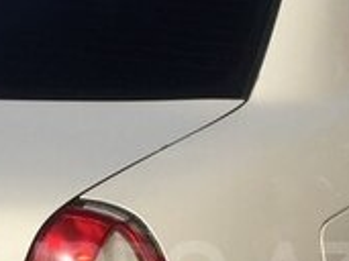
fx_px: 1128
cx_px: 155
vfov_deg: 13.0
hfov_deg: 17.6
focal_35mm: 112
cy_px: 272
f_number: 2.2
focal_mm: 4.15
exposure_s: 1/4950
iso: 32
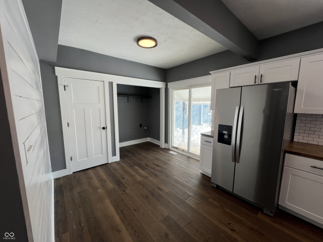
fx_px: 121
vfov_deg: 89.9
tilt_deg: -7.5
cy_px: 121
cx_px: 162
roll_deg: +0.3
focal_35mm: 13
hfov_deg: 106.2
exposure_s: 1/161
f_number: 1.8
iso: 32
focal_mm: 1.57
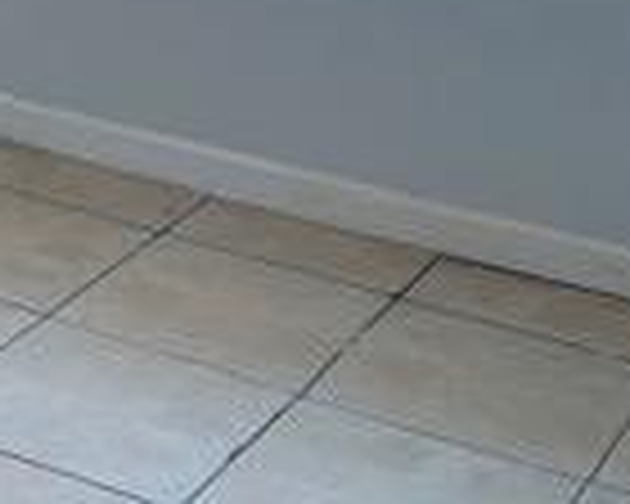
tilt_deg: -9.0
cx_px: -94
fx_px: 2163
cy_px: -356
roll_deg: -2.3
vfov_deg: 12.3
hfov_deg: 16.0
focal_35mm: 116
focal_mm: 4.25
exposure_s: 1/60
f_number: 1.8
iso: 50
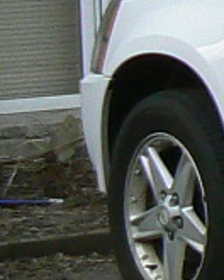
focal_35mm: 341
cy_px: -48
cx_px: 782
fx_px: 2826
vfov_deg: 5.6
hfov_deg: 4.3
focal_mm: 6
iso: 100
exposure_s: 1/800
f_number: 2.8
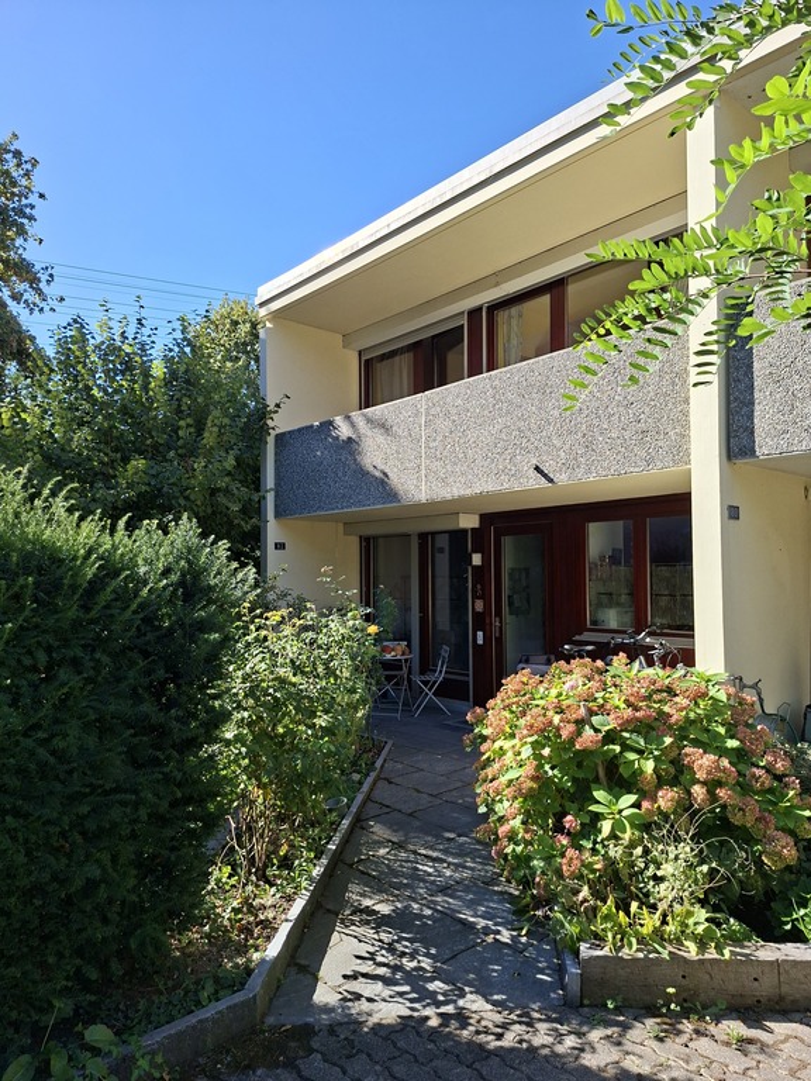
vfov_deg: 73.9
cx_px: 406
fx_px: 718
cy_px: 540
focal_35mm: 23
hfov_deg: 58.9
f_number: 1.8
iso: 50
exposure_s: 1/1073
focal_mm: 5.54
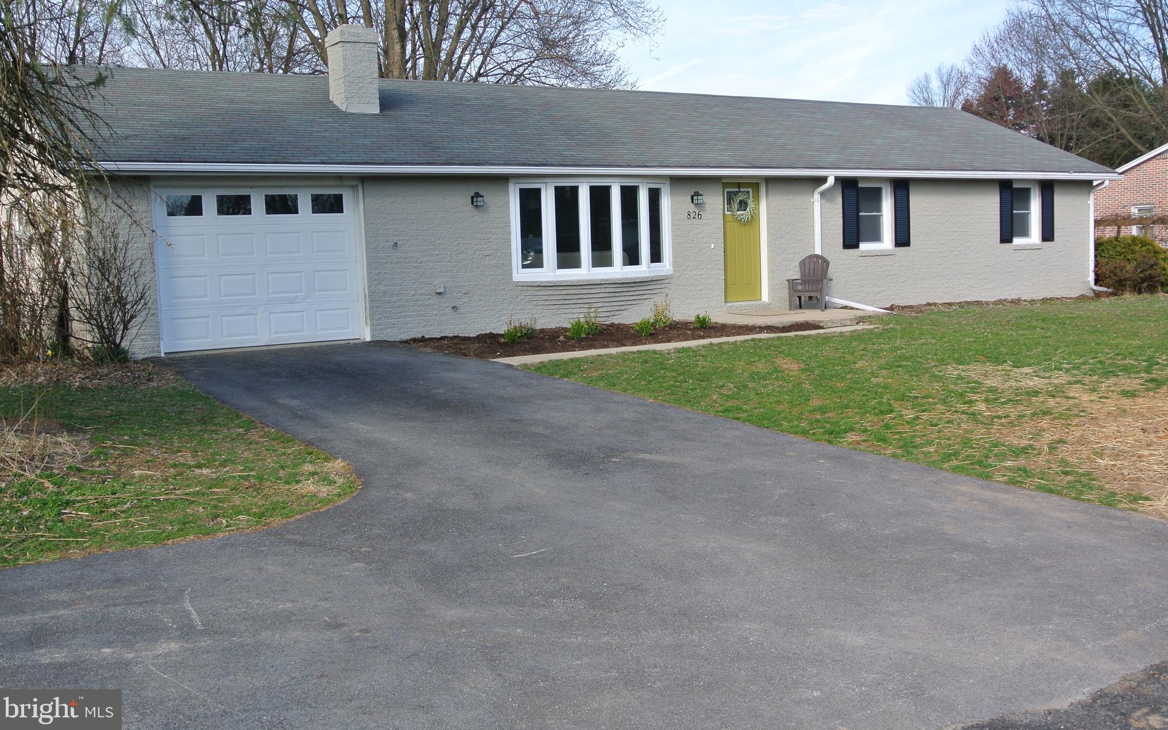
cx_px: 582
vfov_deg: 33.6
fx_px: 1210
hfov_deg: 51.5
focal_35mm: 38
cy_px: 338
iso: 100
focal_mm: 14
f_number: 4.5
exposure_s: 1/400
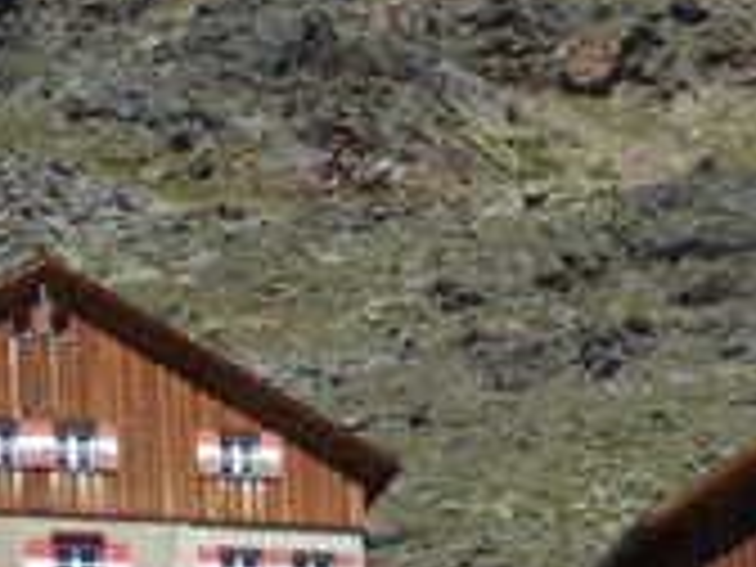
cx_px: 333
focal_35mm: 347
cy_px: 580
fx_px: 7578
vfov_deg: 4.3
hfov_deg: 5.7
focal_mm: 16.4
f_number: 4
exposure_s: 1/800
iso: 100
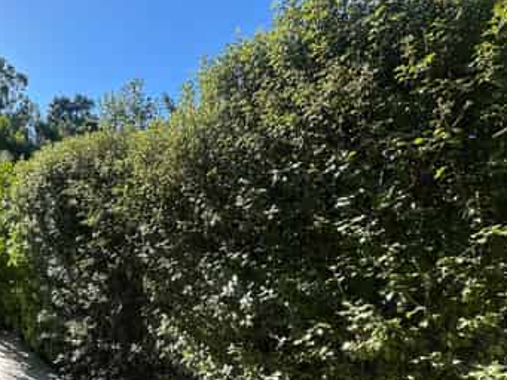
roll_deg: -0.2
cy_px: 290
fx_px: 396
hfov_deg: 58.4
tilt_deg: -3.7
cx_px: 77
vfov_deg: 49.1
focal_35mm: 27
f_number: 2.2
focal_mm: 2.22
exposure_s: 1/471
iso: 40
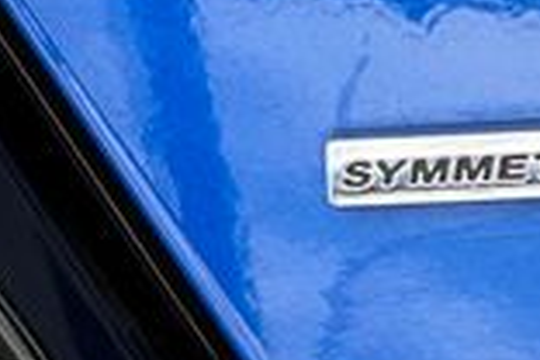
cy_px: 17
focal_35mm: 205
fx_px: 3075
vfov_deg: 6.7
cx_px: 762
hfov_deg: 9.8
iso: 64
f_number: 1.78
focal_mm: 6.76
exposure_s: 1/712
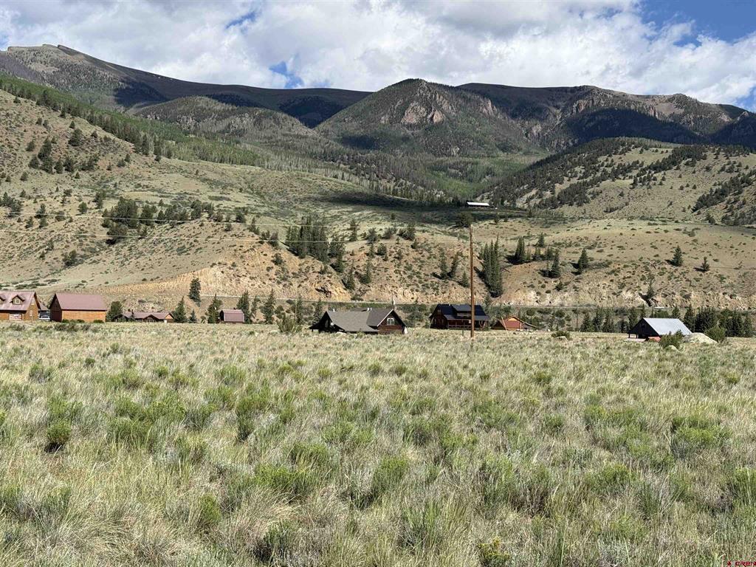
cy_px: 284
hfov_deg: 39.7
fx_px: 1048
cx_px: 378
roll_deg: -1.3
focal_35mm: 48
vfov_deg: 30.3
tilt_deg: +2.9
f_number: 1.78
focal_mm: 6.76
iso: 64
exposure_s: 1/5208
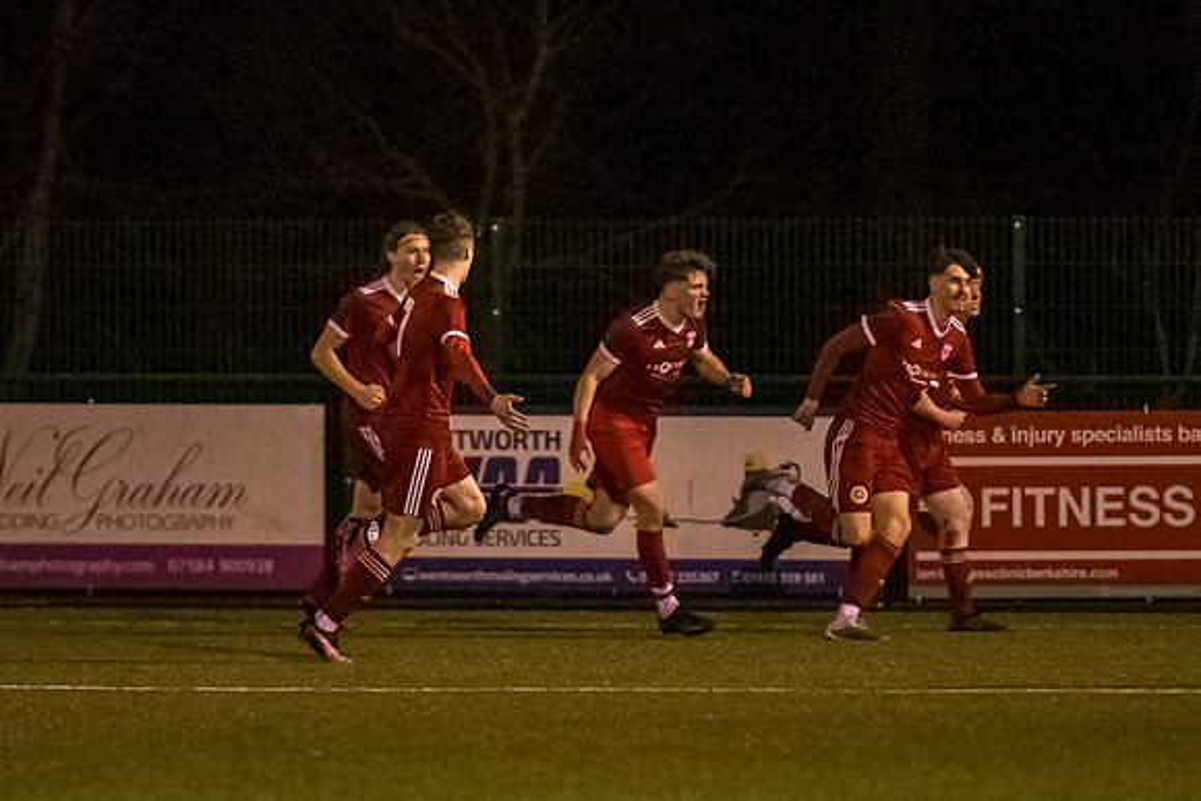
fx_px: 19346
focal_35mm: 580
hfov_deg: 3.6
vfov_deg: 2.4
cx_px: 581
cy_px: 400
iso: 8000
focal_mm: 300
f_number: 2.8
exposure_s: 1/1000
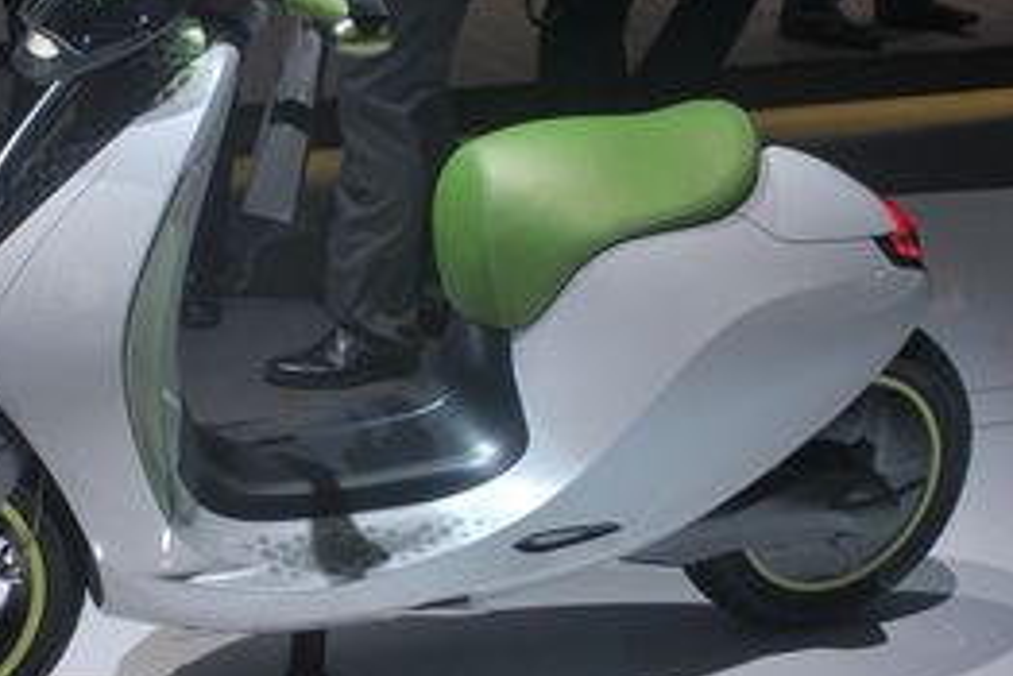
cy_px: 313
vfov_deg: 19.5
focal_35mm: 70
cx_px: 321
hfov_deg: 28.6
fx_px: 1971
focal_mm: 26
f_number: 5.6
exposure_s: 1/125
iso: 100
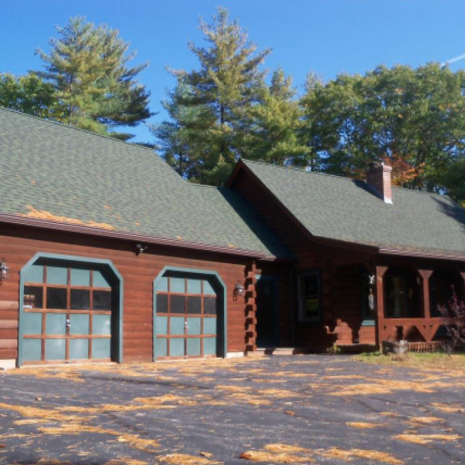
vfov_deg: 40.0
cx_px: 251
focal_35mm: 42
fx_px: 638
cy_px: 234
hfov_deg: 40.0
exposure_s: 1/400
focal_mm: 6.2
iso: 64
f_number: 3.5
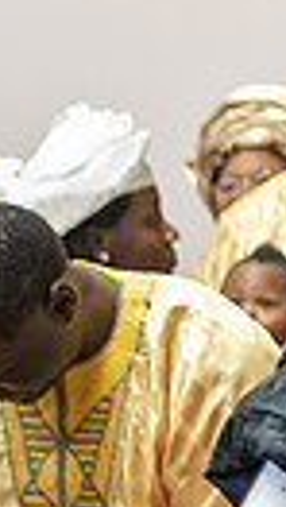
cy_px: 660
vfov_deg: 8.8
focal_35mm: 240
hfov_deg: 4.8
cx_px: -653
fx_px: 3225
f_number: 1.8
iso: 640
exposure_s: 1/100
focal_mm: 50
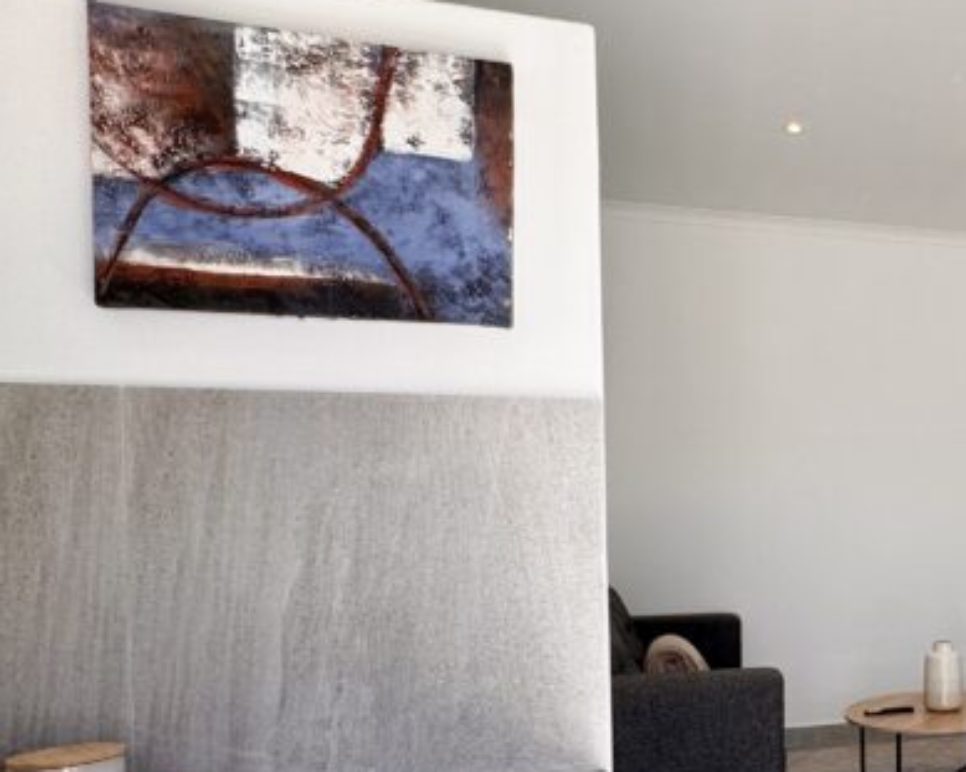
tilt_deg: -2.8
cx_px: 1050
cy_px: 524
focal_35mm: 36
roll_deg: +1.1
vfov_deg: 40.6
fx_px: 1029
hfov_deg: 40.9
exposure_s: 1/220
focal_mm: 2.22
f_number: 2.2
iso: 40
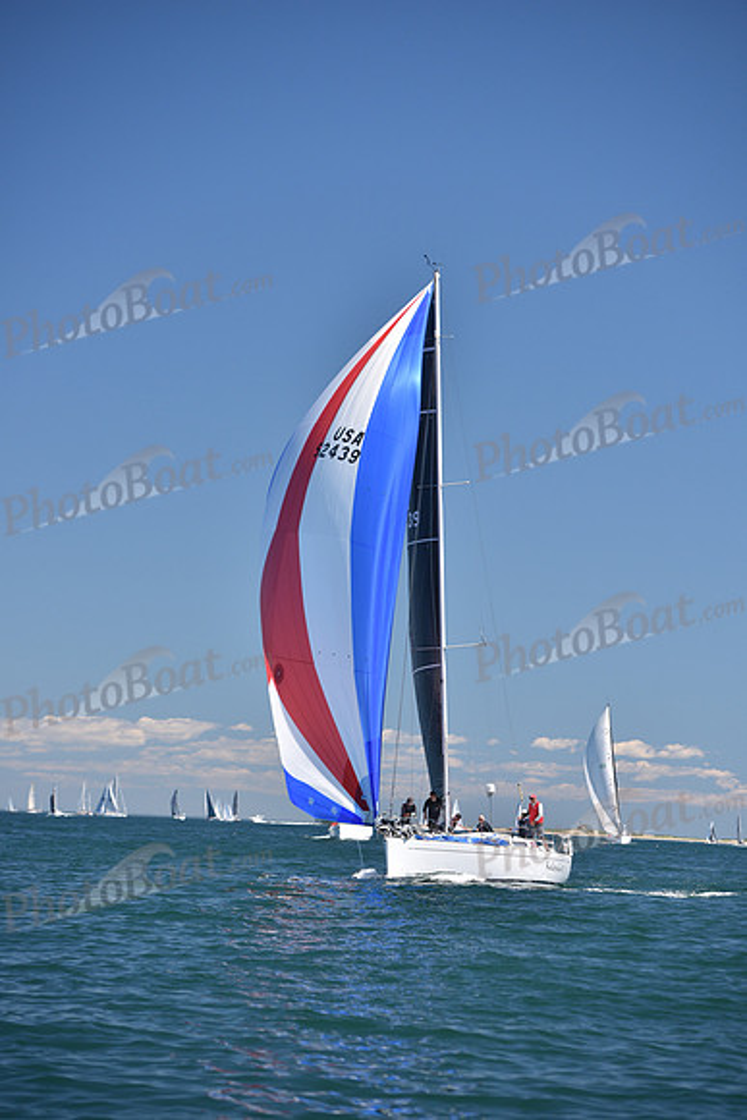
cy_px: 560
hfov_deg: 11.0
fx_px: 3888
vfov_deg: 16.4
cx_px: 374
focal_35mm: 125
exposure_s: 1/800
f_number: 4
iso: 250
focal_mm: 125
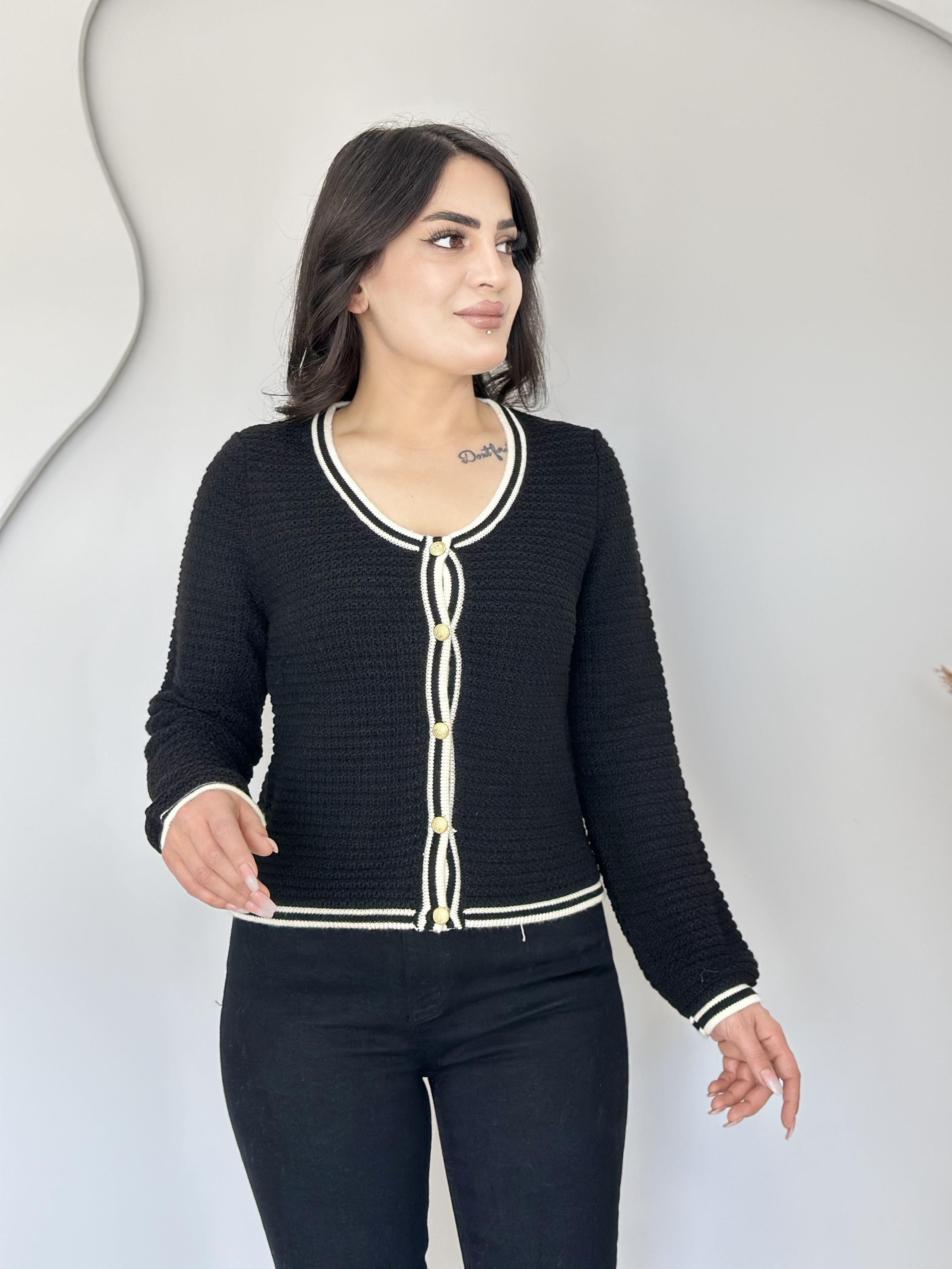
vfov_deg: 39.7
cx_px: 476
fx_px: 1760
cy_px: 634
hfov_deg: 30.3
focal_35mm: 48
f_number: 1.78
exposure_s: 1/120
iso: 125
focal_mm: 6.86
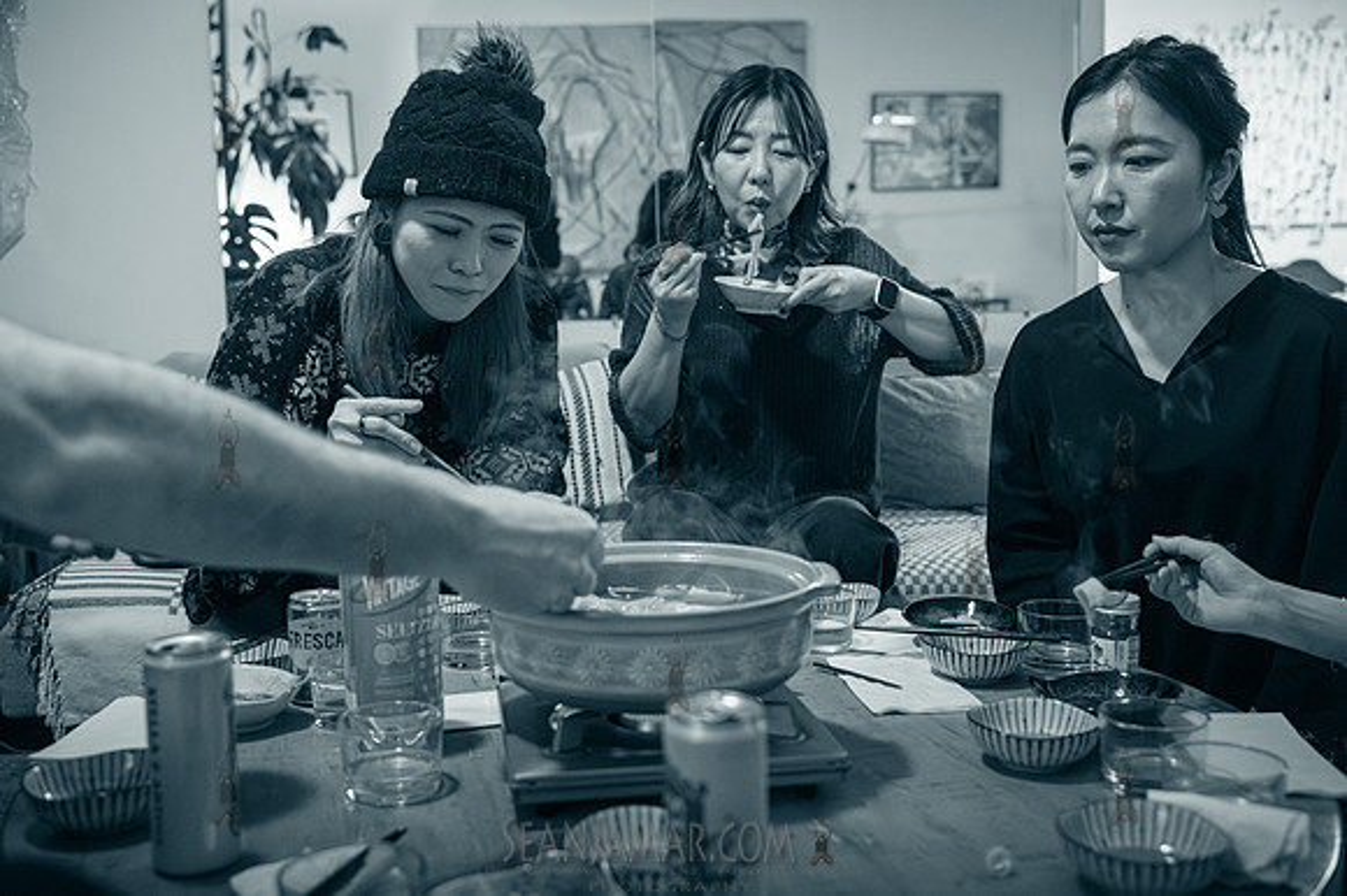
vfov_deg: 37.8
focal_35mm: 35
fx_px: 1309
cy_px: 448
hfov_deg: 54.5
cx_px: 674
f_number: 3.2
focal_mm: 35
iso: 12800
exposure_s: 1/250
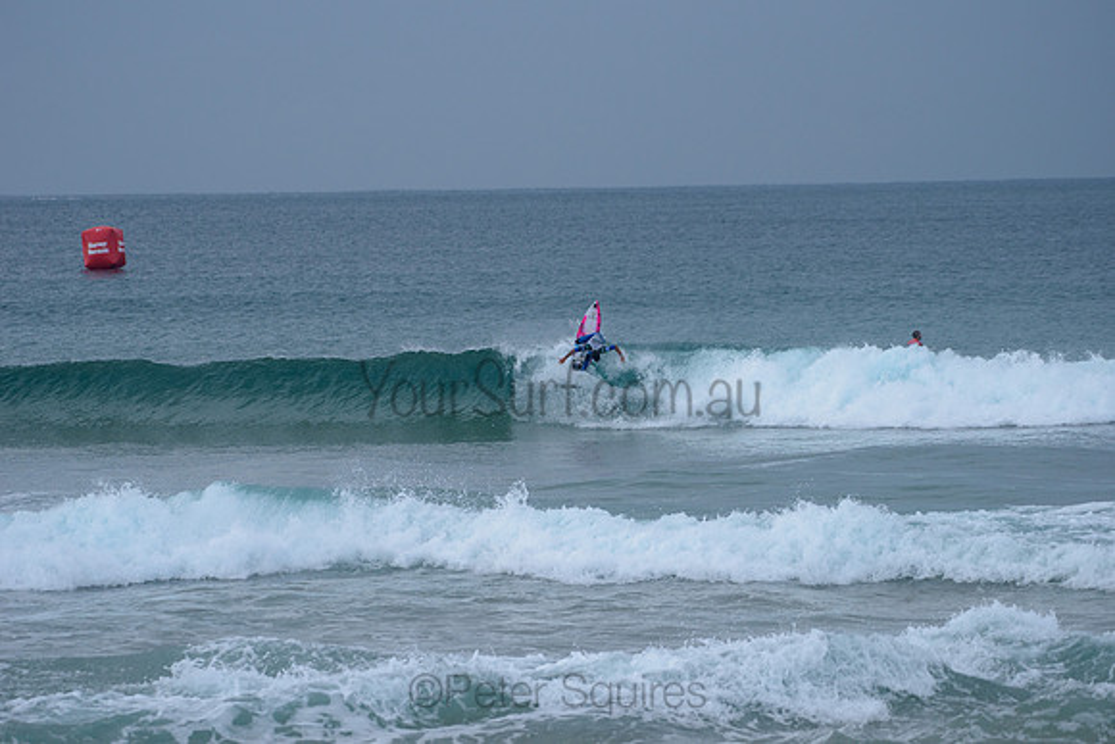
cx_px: 558
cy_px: 372
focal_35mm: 200
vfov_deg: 6.9
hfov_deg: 10.3
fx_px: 6196
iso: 360
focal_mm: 200
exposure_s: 1/2000
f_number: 5.6
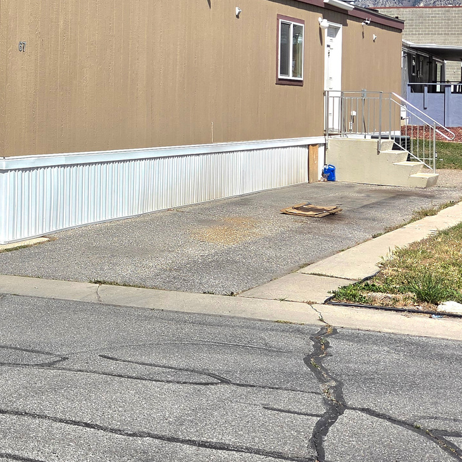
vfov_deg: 29.4
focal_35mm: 57
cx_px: -43
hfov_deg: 27.5
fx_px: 861
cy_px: 96
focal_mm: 5.4
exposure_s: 1/10000
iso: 80
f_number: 1.8
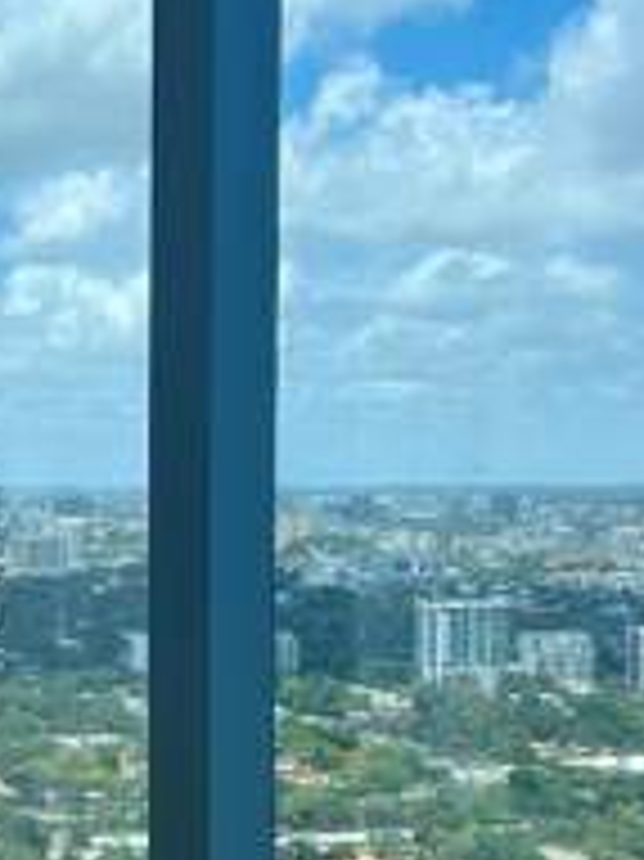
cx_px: -104
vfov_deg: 22.4
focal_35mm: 87
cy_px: 603
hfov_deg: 16.3
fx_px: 2160
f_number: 1.5
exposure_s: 1/2299
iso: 50
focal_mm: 5.7
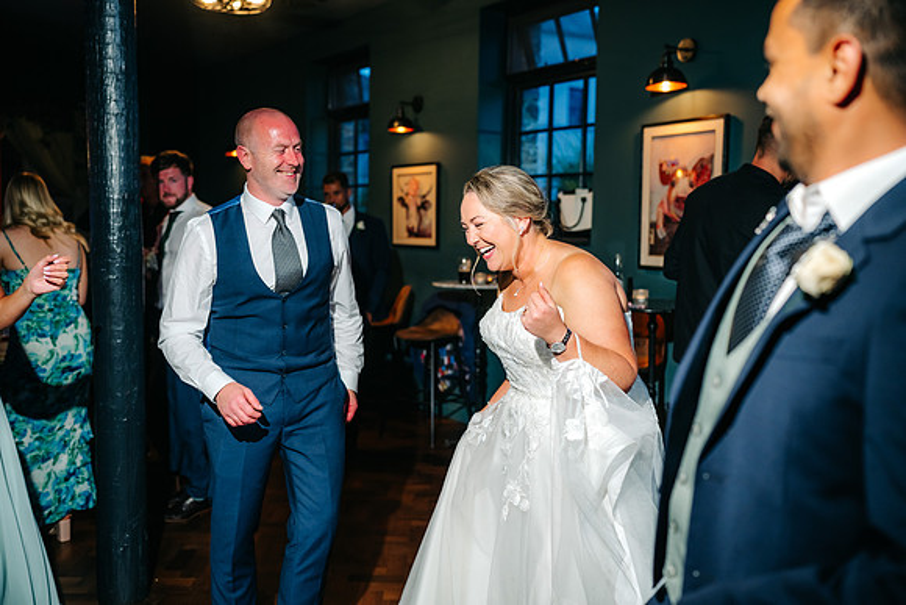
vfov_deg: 37.9
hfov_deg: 54.4
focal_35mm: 35
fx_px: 881
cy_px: 302
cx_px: 453
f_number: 2.2
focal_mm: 35
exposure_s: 1/200
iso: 400
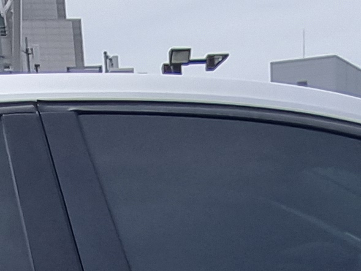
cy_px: 652
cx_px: 186
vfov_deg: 12.8
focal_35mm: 89
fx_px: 928
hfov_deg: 22.0
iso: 50
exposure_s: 1/2120
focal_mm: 2.2
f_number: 2.2
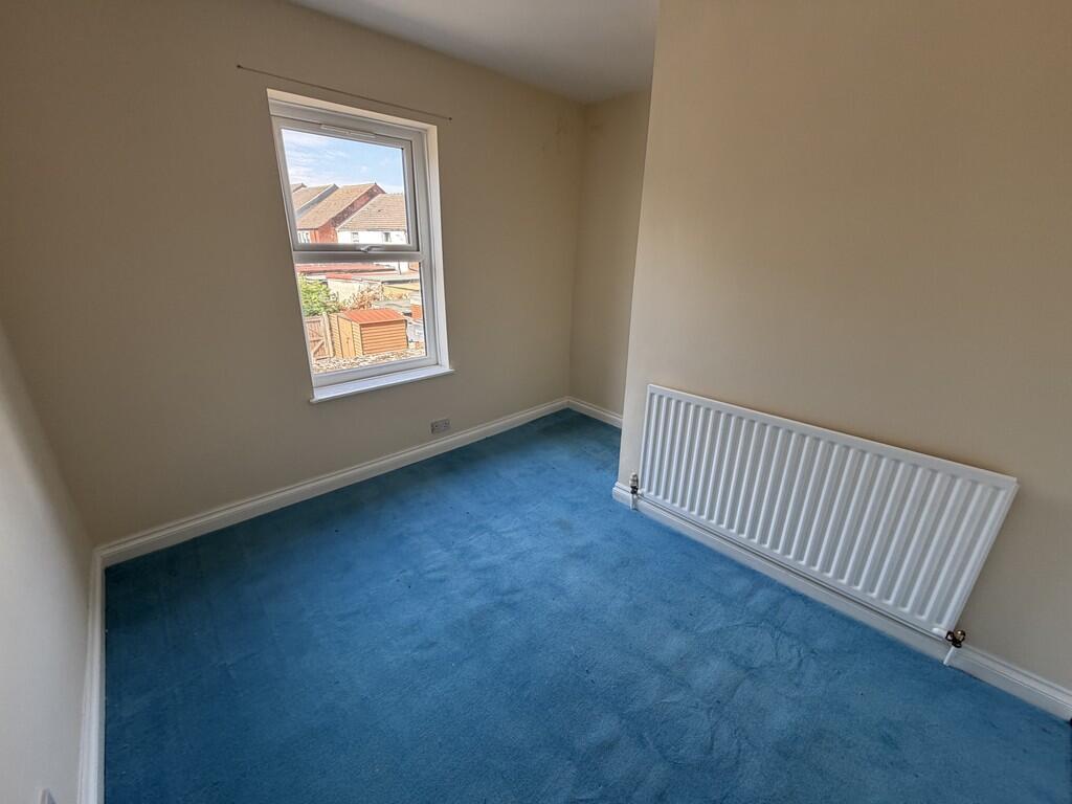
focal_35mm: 14
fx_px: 434
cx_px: 536
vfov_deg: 85.7
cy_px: 402
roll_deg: -0.8
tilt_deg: -19.2
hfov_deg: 102.1
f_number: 2.2
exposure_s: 1/121
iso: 100
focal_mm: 2.22
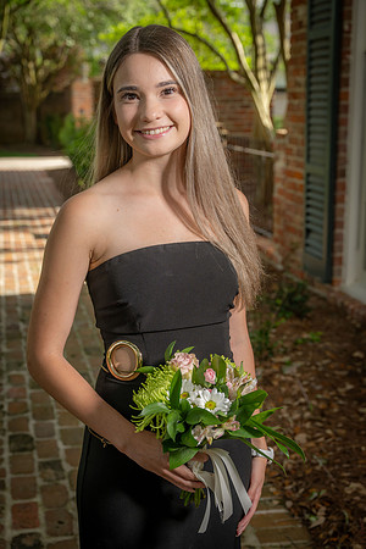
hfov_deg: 24.6
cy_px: 274
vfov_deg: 36.2
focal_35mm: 55
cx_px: 183
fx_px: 839
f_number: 5.6
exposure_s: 1/160
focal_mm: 55
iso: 100
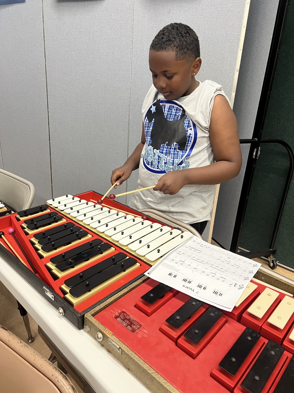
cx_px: 147
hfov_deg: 53.1
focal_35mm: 26
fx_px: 294
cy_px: 196
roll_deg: -2.4
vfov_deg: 67.3
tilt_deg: -21.4
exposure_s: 1/60
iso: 160
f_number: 1.5
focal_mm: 5.7
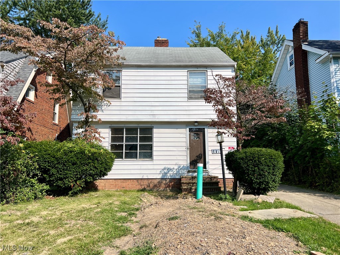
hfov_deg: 67.3
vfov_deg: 53.1
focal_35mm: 26
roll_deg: +0.0
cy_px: 128
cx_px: 170
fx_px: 255
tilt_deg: +8.4
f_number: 1.5
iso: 50
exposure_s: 1/5587
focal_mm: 5.7
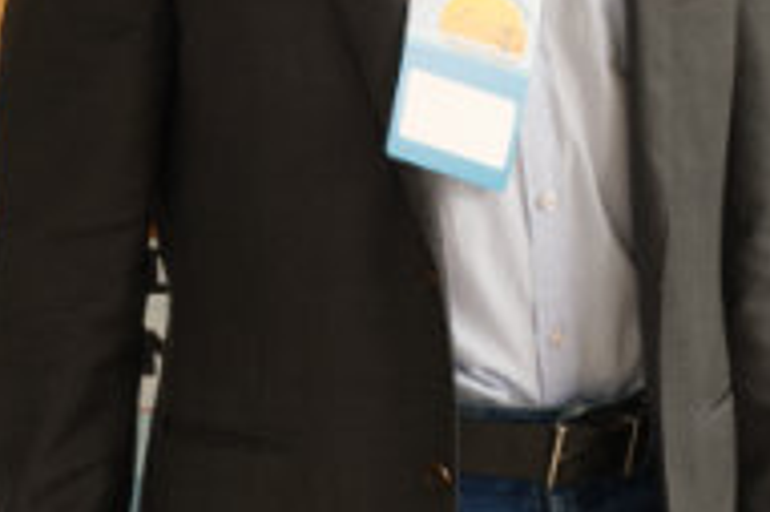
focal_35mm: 220
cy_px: 46
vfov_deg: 6.2
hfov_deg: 9.4
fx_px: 4701
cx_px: 367
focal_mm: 35
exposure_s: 1/100
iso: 500
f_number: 6.3
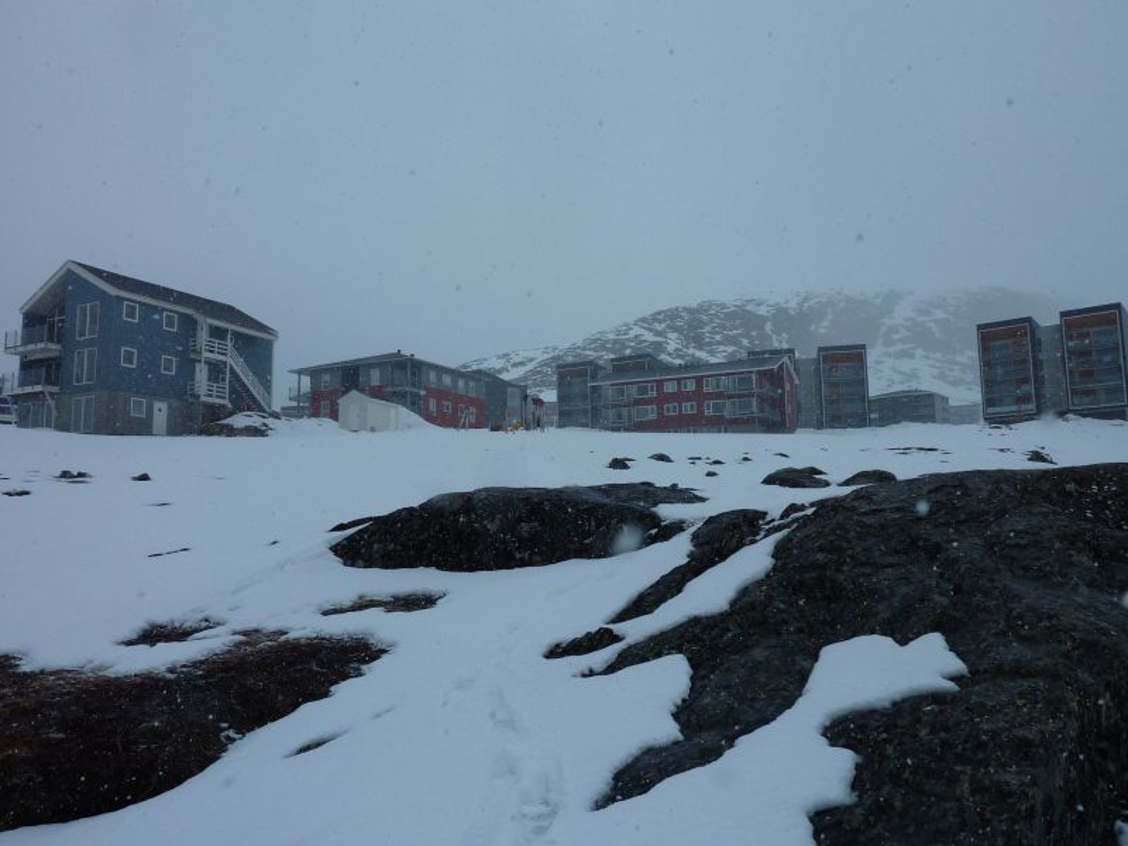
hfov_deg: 69.4
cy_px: 423
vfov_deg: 54.9
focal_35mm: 25
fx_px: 815
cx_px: 564
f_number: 5.6
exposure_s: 1/1000
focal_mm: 4.1
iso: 80
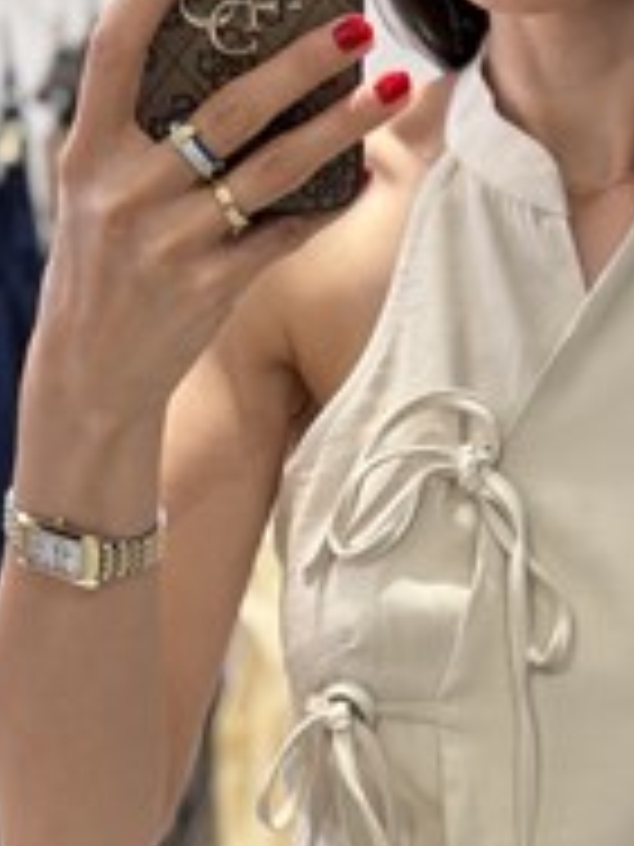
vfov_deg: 17.1
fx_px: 2784
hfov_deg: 12.9
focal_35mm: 114
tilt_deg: -23.6
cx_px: 569
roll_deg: +0.5
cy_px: 657
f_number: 1.78
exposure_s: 1/100
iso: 80
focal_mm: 6.76
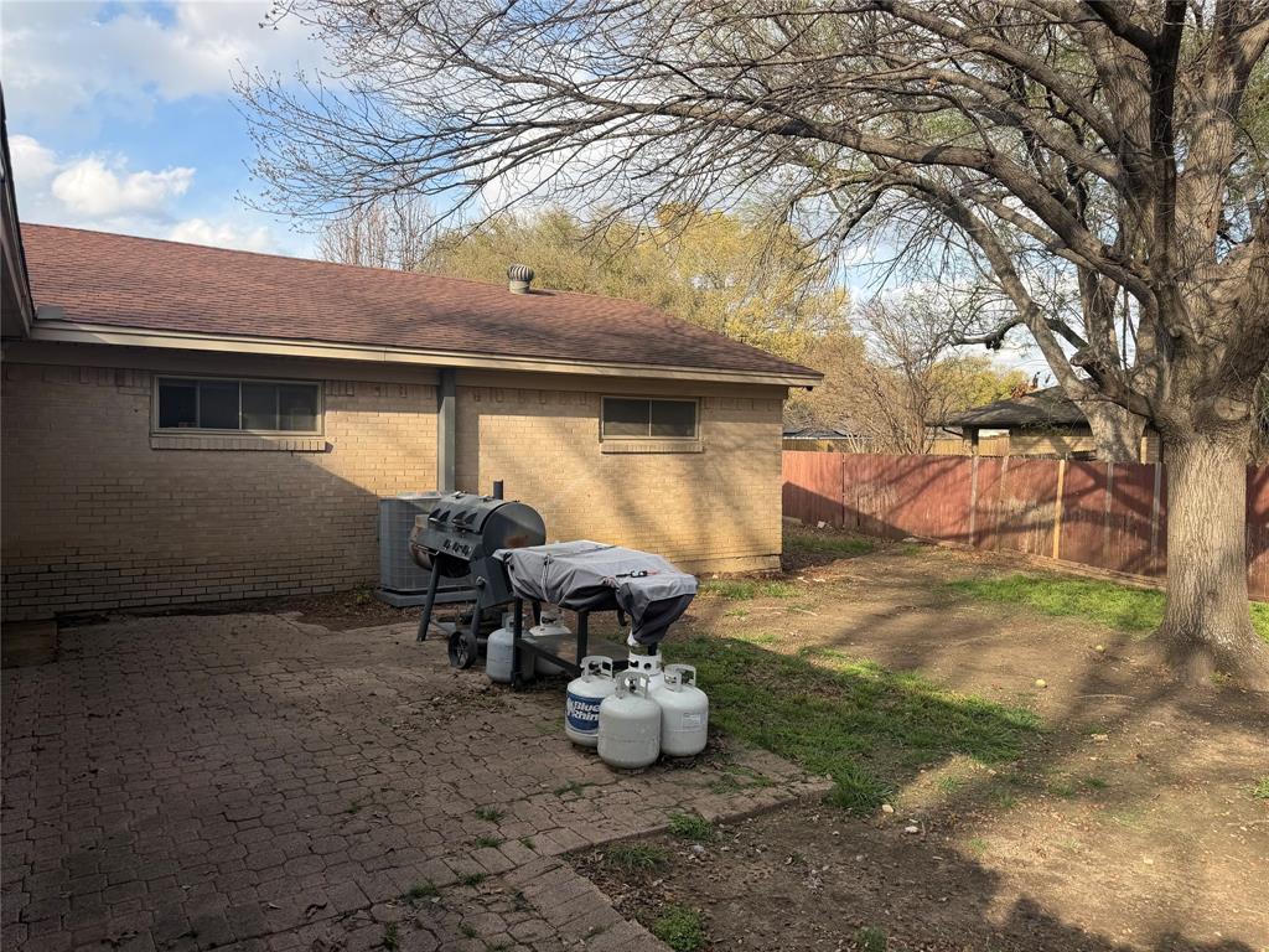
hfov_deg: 71.6
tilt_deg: -2.1
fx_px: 880
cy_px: 476
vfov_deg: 56.8
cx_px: 634
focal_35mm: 24
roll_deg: -0.3
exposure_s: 1/1770
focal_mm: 6.76
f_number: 1.78
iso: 80
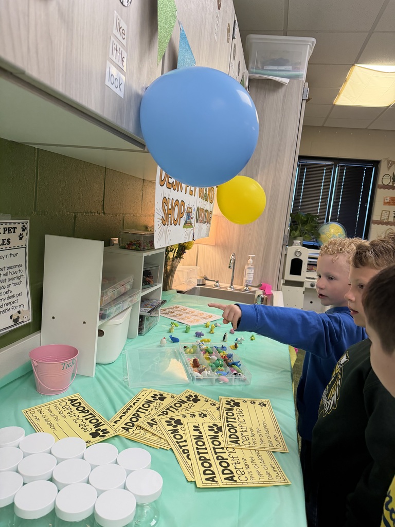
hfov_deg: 56.8
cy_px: 264
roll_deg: -6.7
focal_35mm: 24
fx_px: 365
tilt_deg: -7.9
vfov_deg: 71.6
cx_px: 198
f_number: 1.78
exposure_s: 1/120
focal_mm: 6.76
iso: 200
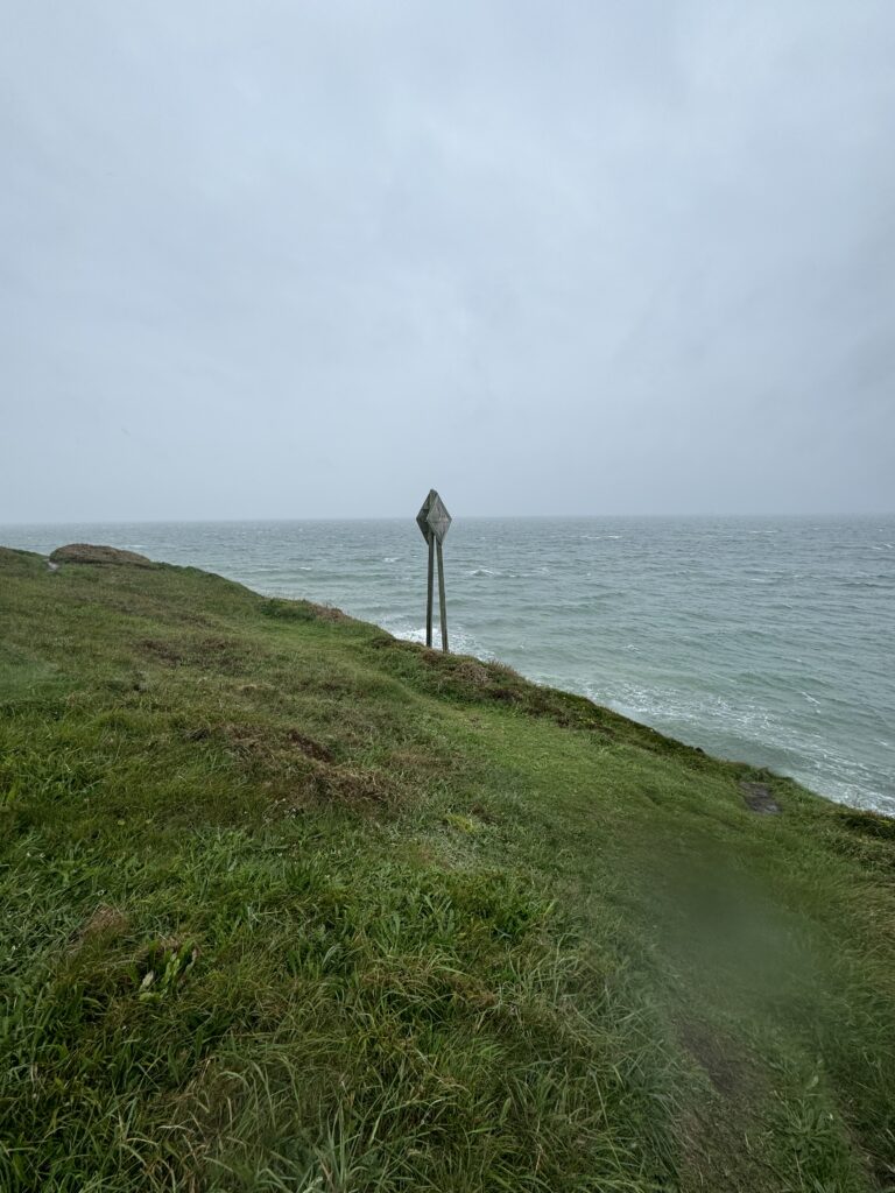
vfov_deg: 102.1
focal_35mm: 14
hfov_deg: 85.7
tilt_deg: -11.2
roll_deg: +1.1
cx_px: 448
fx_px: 483
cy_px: 596
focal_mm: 2.22
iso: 40
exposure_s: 1/868
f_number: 2.2
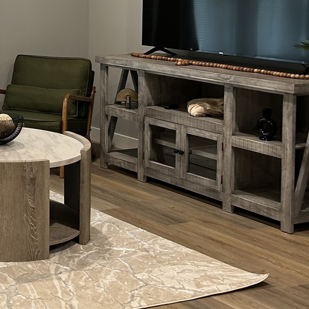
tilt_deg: -2.8
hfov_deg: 19.2
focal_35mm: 78
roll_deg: +0.9
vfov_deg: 21.6
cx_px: -166
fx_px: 788
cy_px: 22
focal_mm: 5.7
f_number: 1.5
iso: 100
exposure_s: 1/60
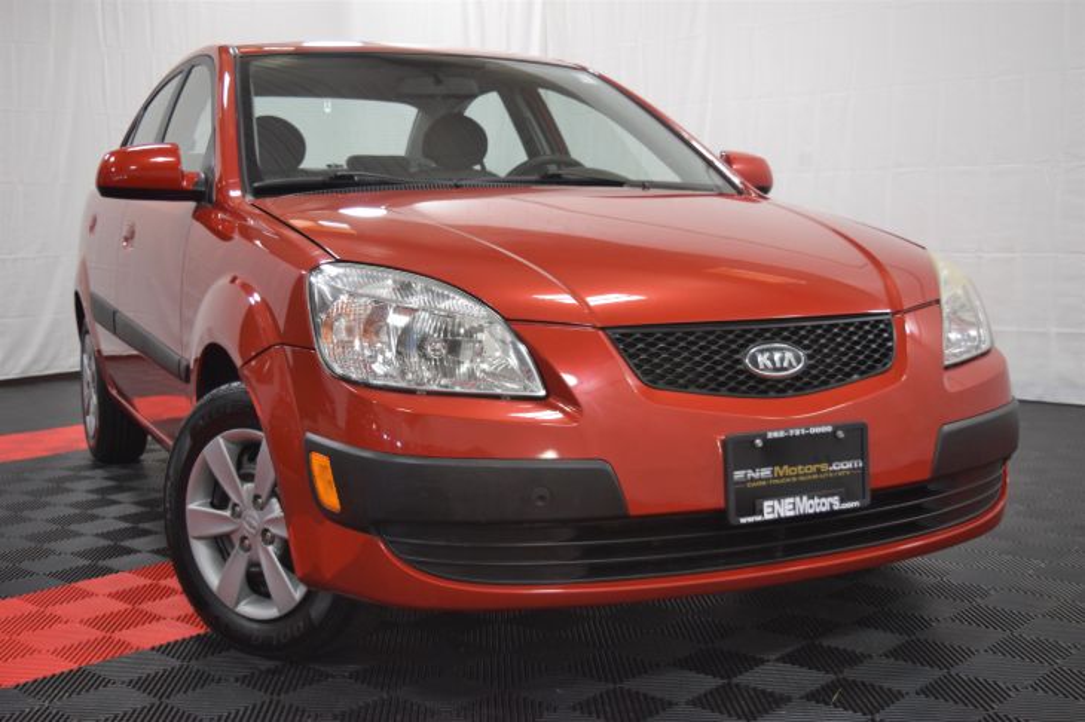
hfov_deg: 43.6
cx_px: 542
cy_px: 361
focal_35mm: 45
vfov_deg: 29.8
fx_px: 1356
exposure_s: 1/60
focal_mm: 30
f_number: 4.2
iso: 1000
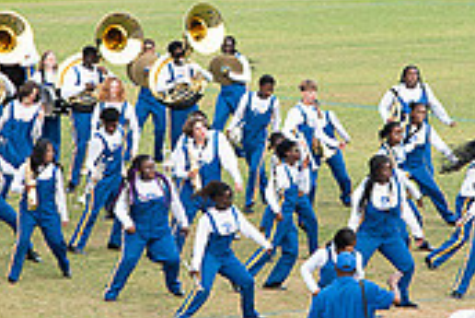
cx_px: 293
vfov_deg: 3.7
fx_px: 4886
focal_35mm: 370
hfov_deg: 5.6
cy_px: 53
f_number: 4
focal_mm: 110
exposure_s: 1/200
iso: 400
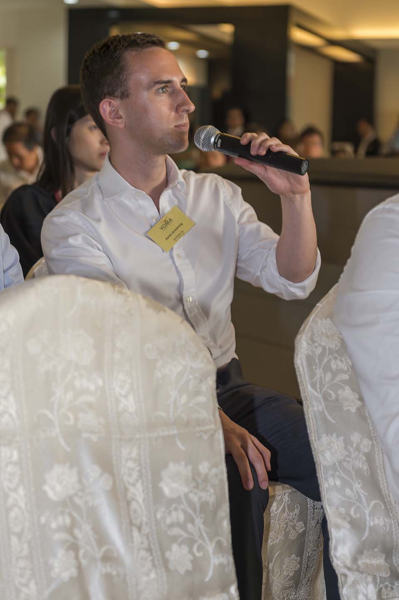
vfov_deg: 28.9
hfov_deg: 19.4
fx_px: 1165
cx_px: 200
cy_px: 300
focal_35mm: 70
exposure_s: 1/60
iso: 200
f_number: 4
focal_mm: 70
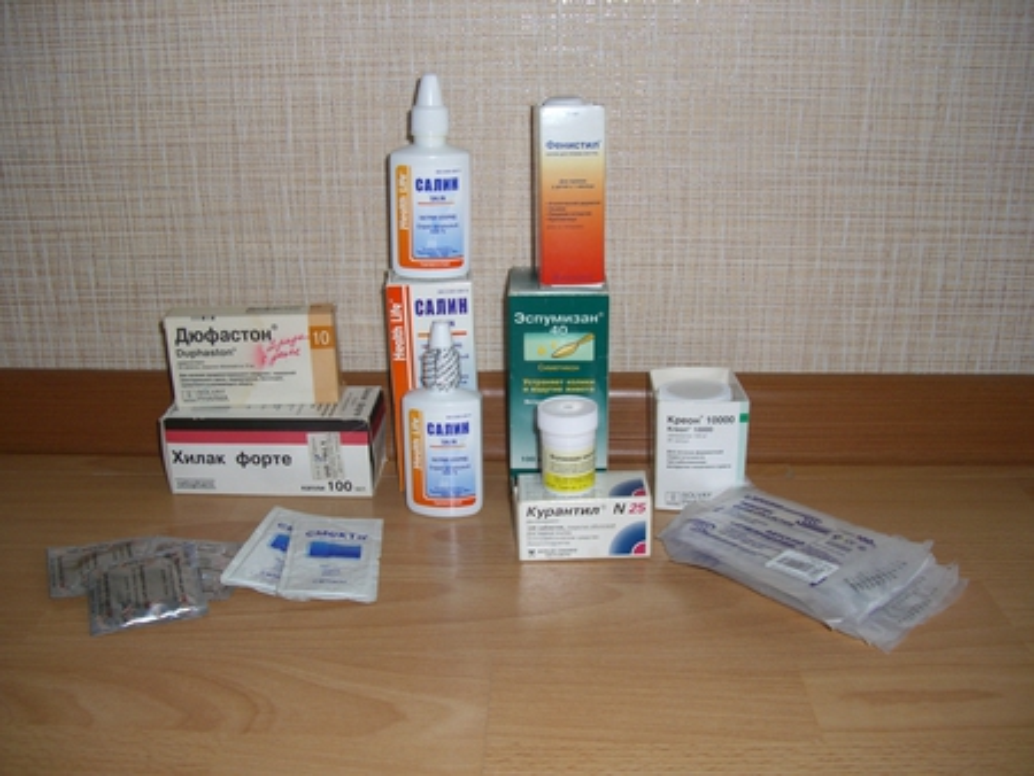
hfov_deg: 49.0
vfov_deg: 37.8
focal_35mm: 38
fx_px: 1136
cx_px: 517
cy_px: 388
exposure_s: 1/60
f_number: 2.8
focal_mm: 7.9
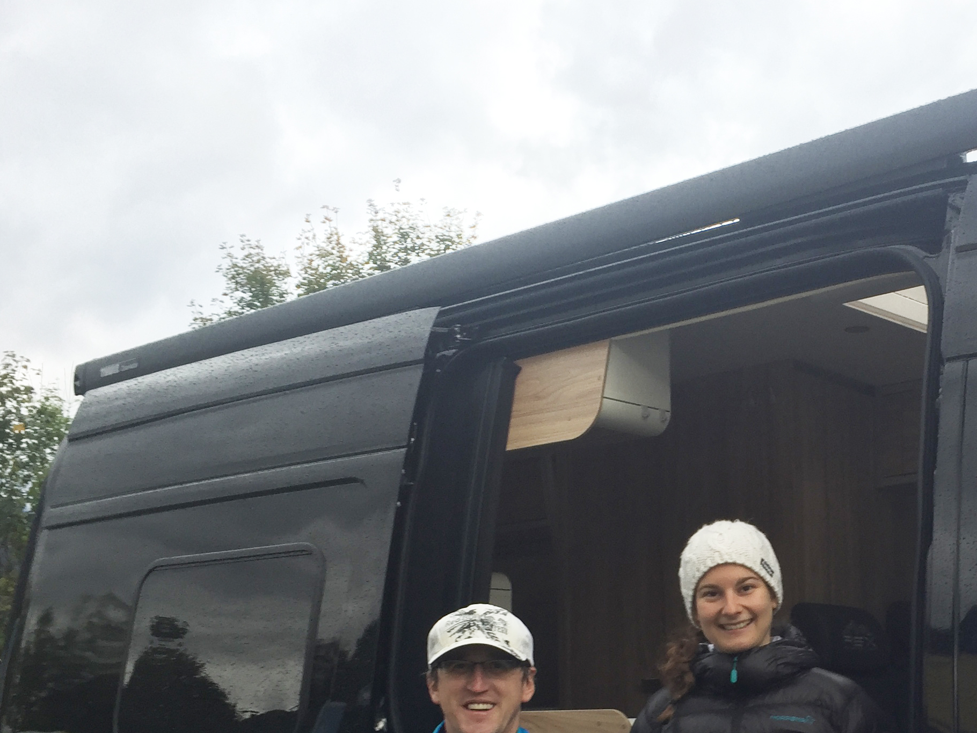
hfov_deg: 35.5
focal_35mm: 52
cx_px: 798
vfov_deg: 27.4
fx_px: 1468
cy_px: 603
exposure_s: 1/50
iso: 32
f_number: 2.2
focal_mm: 4.15
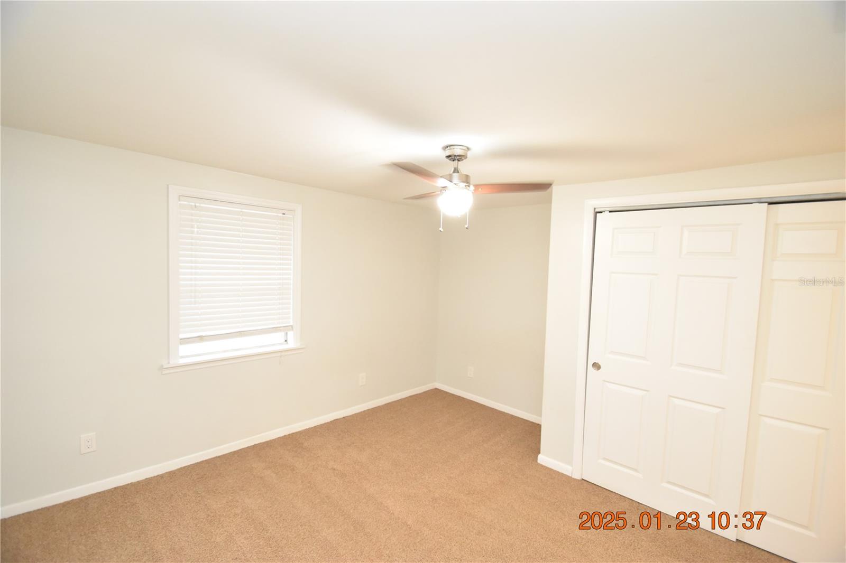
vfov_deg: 77.3
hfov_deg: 100.4
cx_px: 423
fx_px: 352
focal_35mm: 15
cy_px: 282
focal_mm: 10
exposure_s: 1/60
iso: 3200
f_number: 3.5
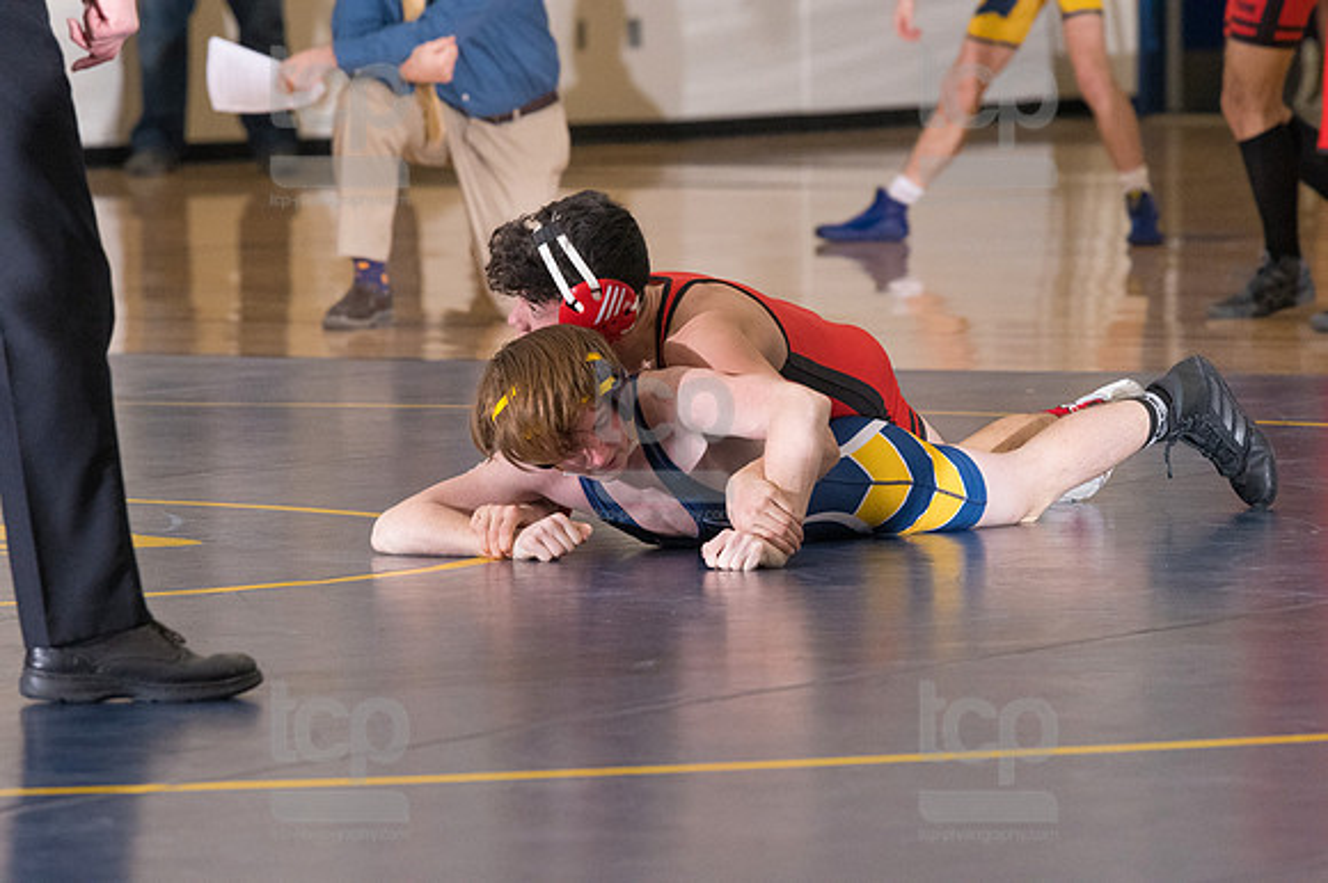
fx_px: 11060
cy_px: 442
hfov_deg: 6.9
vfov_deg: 4.6
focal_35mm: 300
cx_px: 664
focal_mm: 200
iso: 2000
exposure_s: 1/250
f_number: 5.6
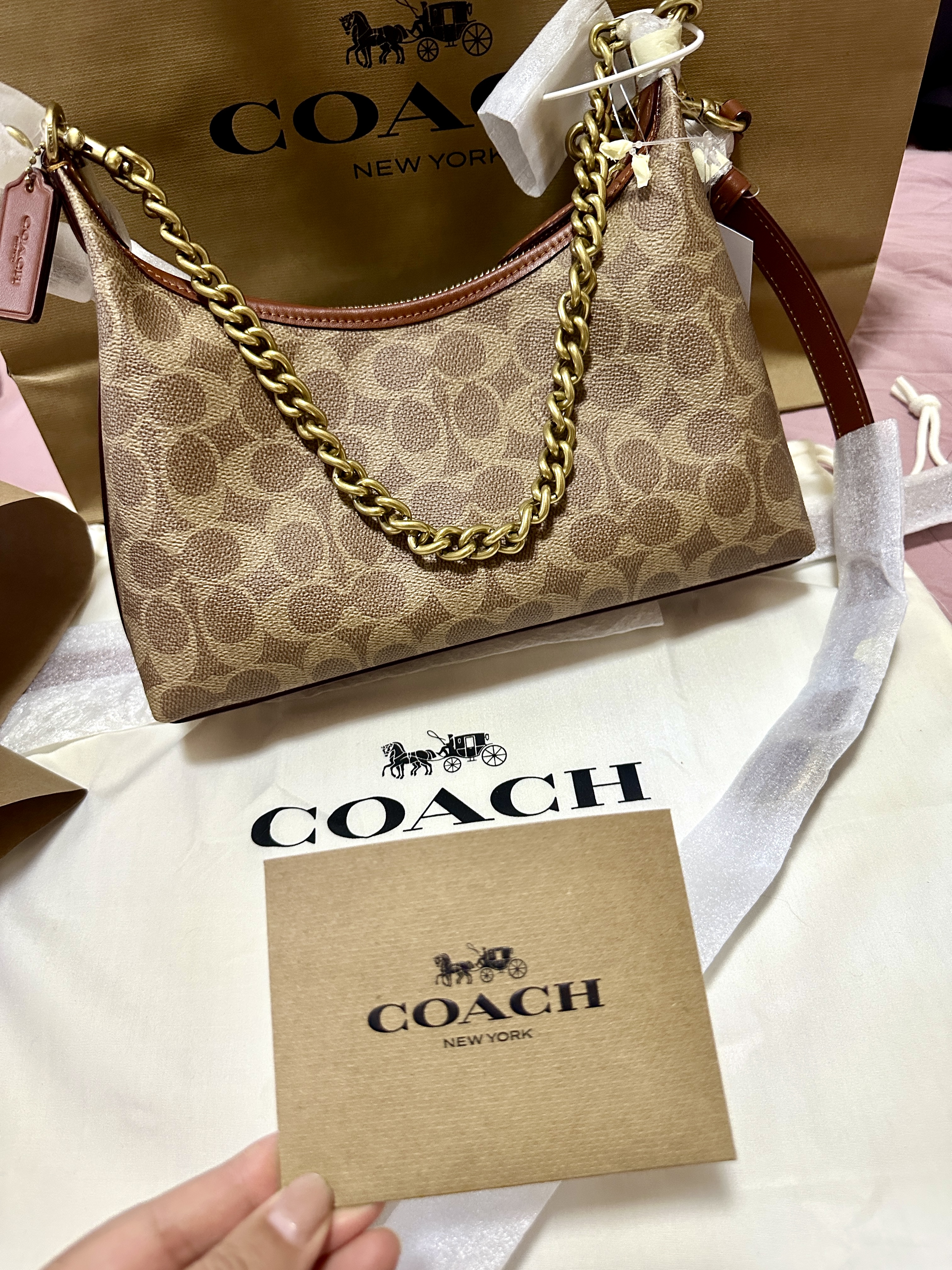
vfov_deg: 71.6
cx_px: 476
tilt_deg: -47.7
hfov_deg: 56.8
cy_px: 635
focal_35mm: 24
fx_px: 880
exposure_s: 1/60
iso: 500
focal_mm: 6.86
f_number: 1.78
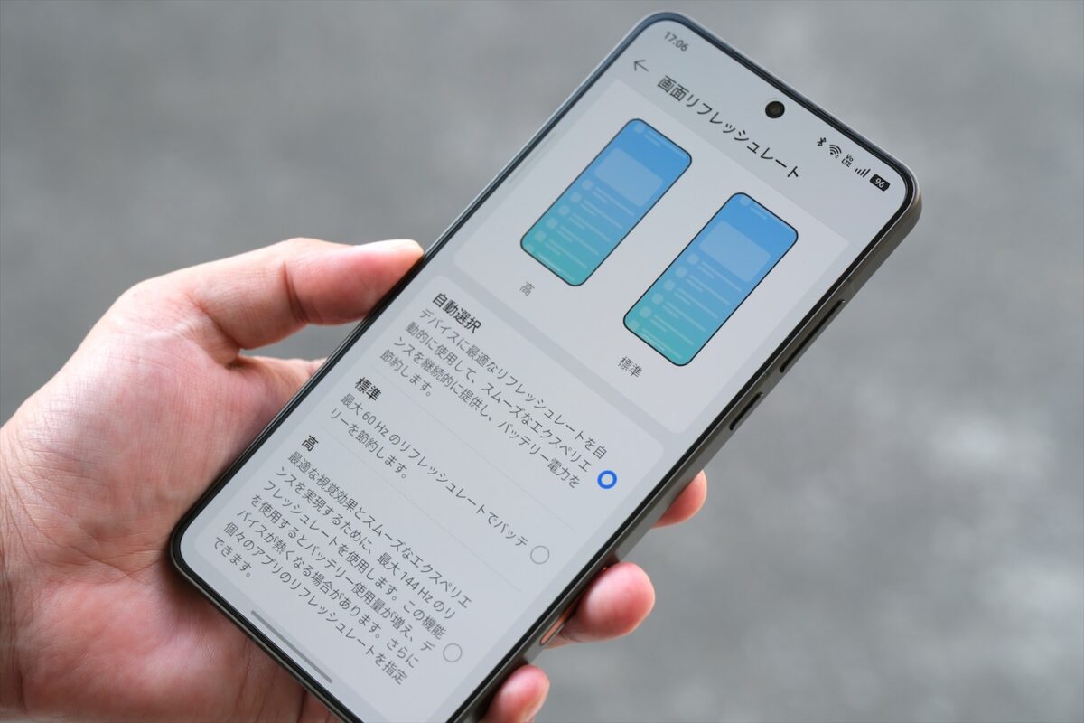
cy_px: 362
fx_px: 2499
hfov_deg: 24.5
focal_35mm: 83
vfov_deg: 16.5
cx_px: 542
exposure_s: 1/125
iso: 200
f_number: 4.5
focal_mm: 55
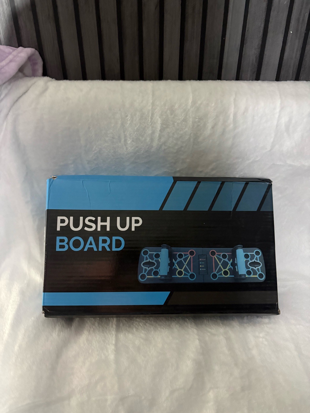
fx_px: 310
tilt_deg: -32.0
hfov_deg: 53.1
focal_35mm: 26
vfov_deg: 67.3
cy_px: 206
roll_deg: -0.5
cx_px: 155
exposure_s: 1/30
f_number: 1.6
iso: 800
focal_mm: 5.96
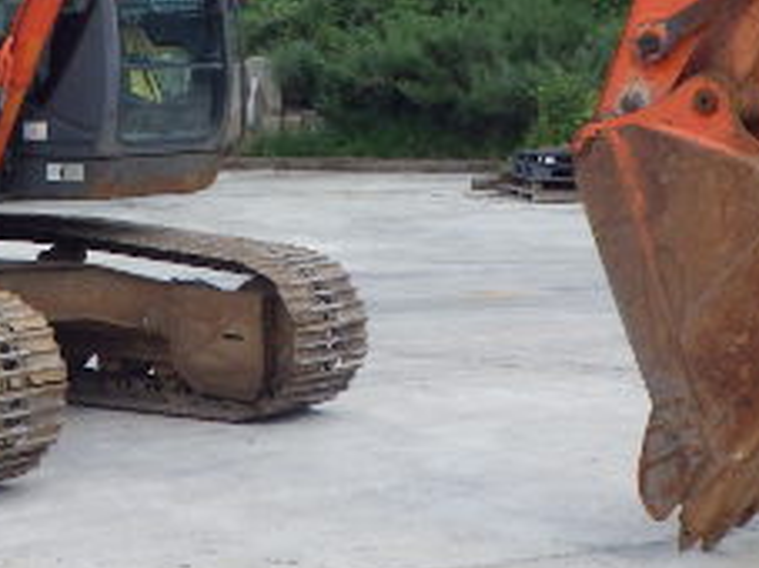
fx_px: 2104
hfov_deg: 20.3
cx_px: 217
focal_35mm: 96
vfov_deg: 14.8
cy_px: -137
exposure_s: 1/400
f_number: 4.6
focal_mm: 6.1
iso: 250
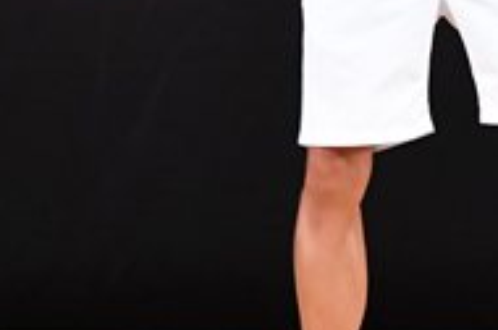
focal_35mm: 980
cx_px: 439
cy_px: -68
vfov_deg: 1.4
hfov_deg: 2.1
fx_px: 13534
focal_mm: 160
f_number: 5.6
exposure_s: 1/400
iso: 3200
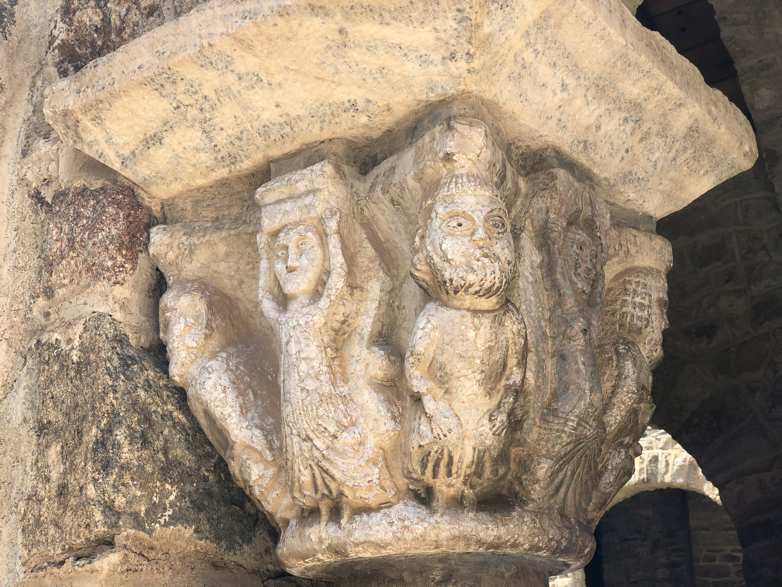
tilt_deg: +21.0
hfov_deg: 36.8
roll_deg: +1.0
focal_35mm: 52
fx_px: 1175
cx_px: 391
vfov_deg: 28.0
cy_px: 294
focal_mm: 6
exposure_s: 1/291
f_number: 2.4
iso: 16
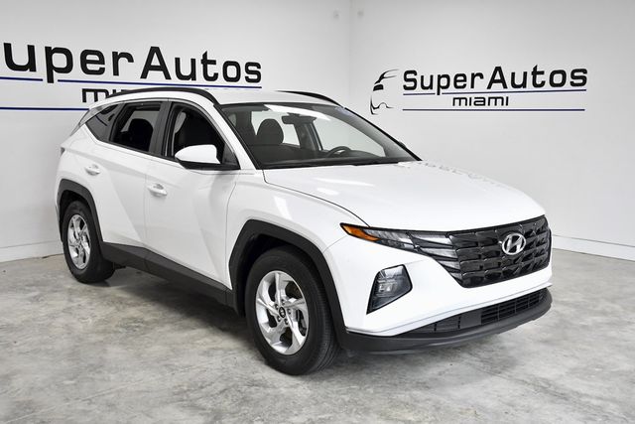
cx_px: 318
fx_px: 635
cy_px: 212
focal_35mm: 36
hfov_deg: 53.1
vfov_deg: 36.9
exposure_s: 1/500
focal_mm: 24
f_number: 5.6
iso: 2000
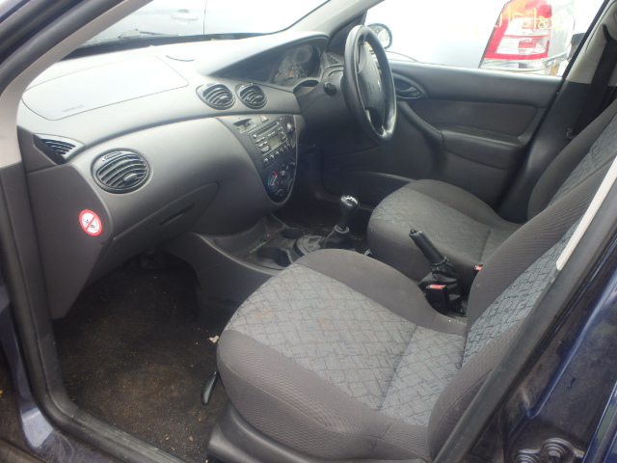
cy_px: 232
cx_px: 308
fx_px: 499
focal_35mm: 28
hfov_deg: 63.4
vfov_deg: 49.7
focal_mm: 5
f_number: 3.9
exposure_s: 1/80
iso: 125
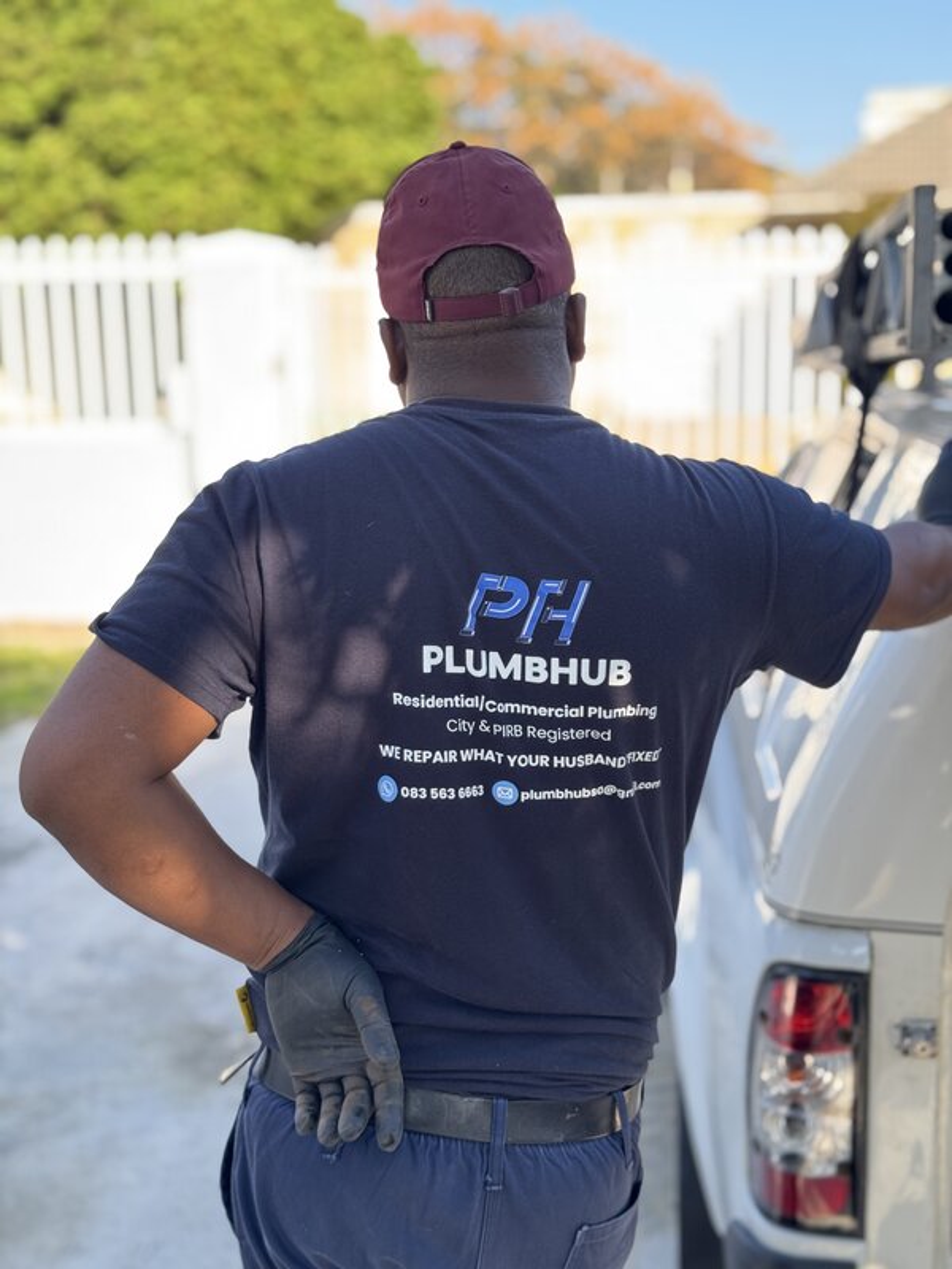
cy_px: 634
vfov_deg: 39.7
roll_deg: +0.7
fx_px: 1760
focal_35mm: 48
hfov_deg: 30.3
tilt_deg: -10.0
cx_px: 476
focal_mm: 6.76
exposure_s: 1/218
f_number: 1.78
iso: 64
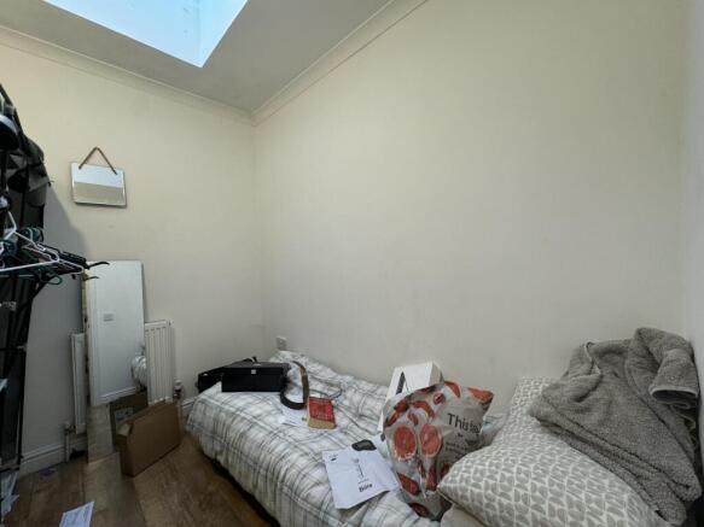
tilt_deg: -1.2
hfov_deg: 102.1
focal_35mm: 14
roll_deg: +2.2
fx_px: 285
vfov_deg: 85.7
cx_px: 352
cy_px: 264
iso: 160
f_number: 2.2
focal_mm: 2.22
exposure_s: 1/100
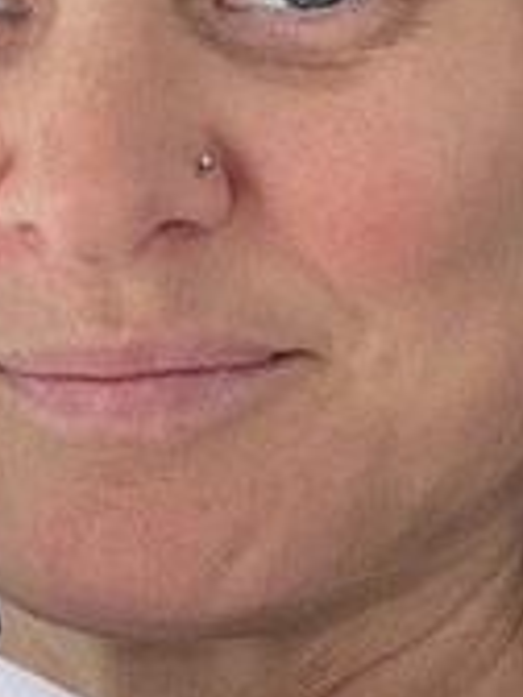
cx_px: -423
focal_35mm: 157
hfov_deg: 9.0
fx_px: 3163
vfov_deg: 12.6
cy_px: 411
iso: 64
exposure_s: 1/54
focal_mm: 2.71
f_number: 2.2
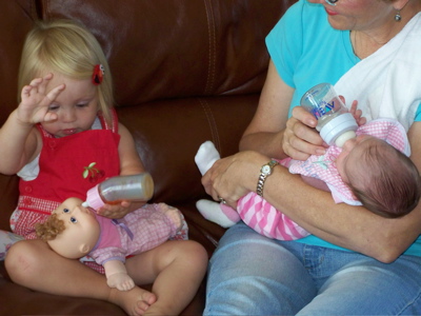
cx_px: 210
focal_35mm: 94
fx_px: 1143
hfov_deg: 20.9
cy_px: 158
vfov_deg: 15.7
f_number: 3.2
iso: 200
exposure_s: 1/60
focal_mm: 15.6
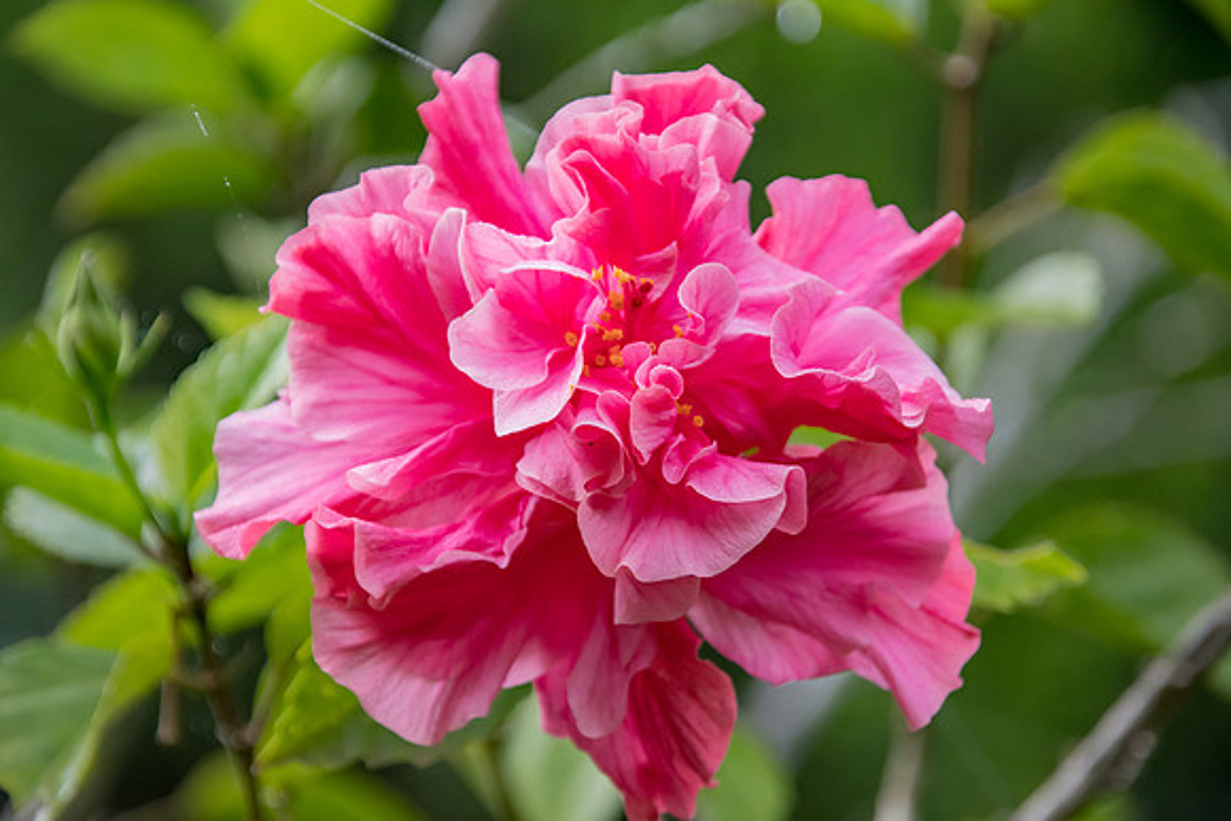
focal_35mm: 360
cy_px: 410
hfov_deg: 5.7
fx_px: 12312
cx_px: 616
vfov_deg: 3.8
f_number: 6.3
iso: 800
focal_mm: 240
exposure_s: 1/1250
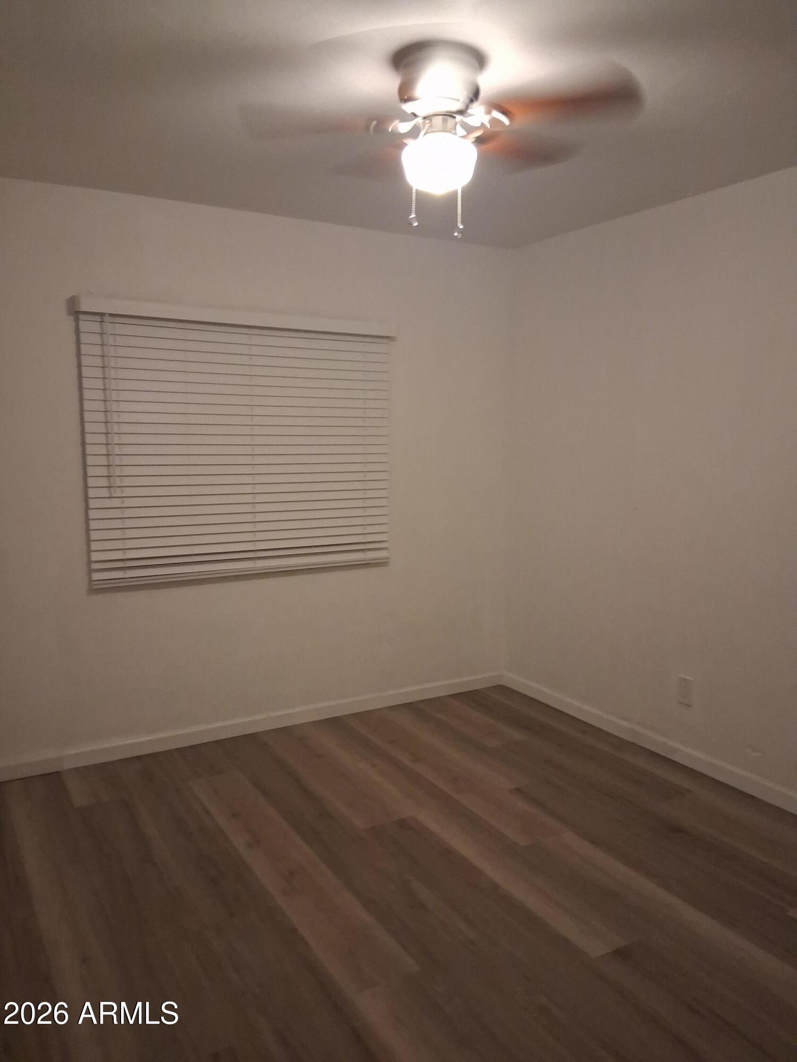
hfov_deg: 53.1
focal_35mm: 26
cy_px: 531
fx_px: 798
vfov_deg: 67.3
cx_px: 398
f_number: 1.8
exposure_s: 1/33
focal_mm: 3.98
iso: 500
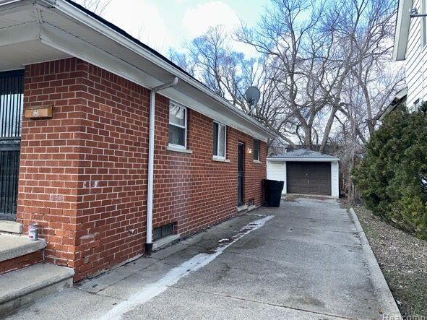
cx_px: 198
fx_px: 321
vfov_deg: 53.0
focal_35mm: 26
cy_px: 151
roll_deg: -1.2
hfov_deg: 67.2
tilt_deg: +3.4
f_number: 1.78
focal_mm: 6.86
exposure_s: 1/1095
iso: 64
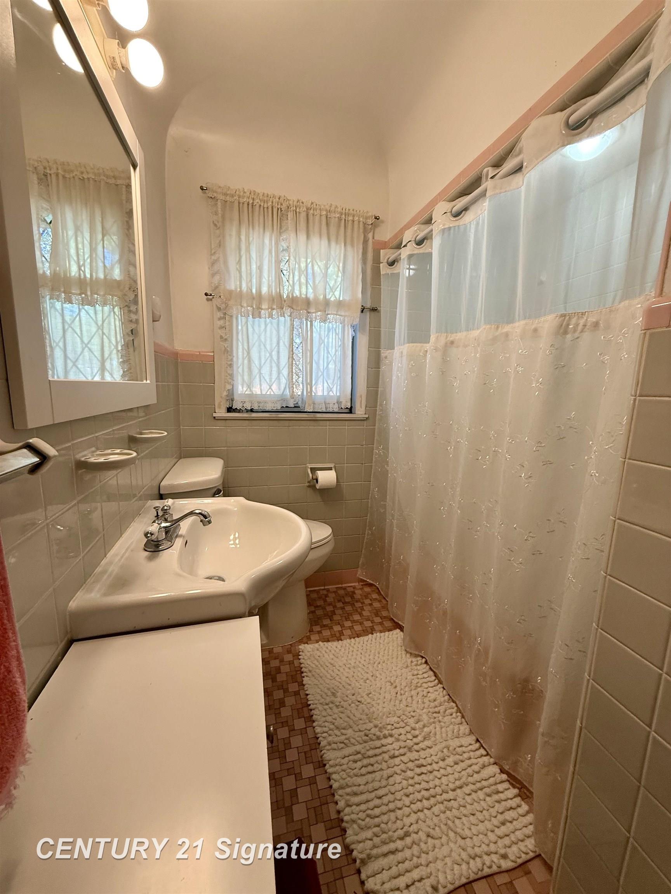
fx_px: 362
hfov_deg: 85.7
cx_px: 336
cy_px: 447
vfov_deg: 102.1
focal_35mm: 14
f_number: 2.2
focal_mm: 2.22
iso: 200
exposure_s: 1/120
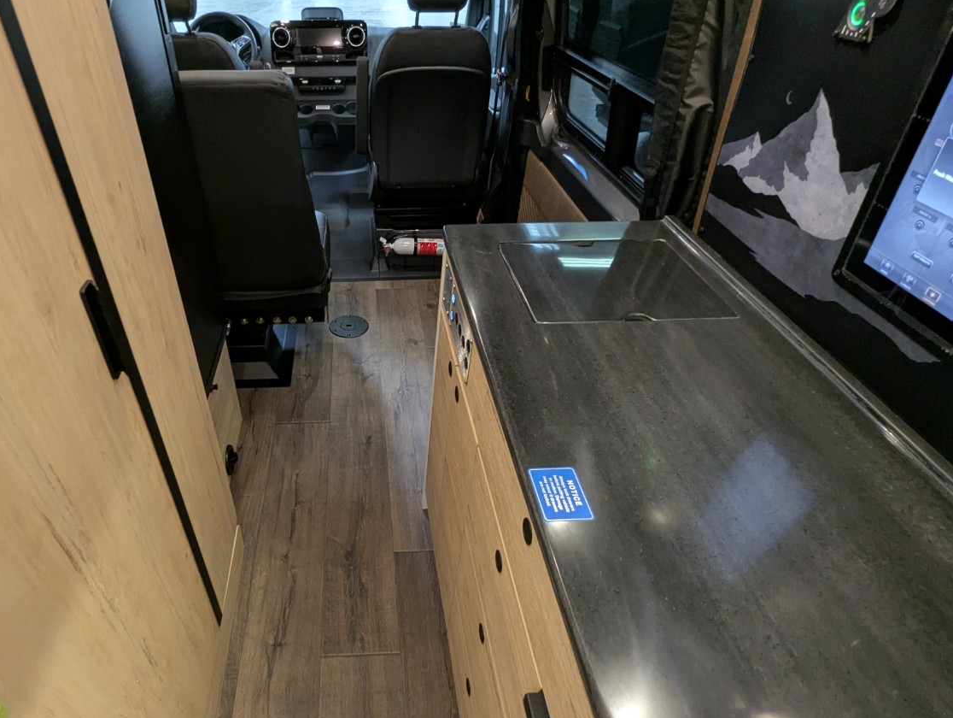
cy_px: 391
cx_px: 374
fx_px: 551
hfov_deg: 80.6
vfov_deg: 66.0
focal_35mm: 20
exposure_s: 1/28.4
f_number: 2.2
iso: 210
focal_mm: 2.35
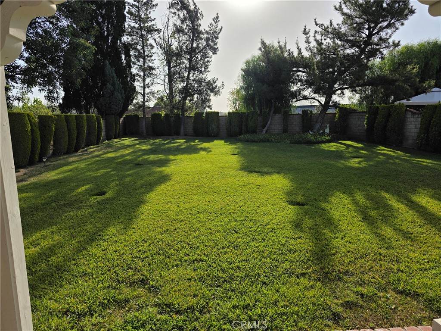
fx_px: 293
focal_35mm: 23
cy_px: 166
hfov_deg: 73.9
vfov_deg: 58.9
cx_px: 220
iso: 40
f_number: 1.7
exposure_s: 1/7944
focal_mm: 6.3
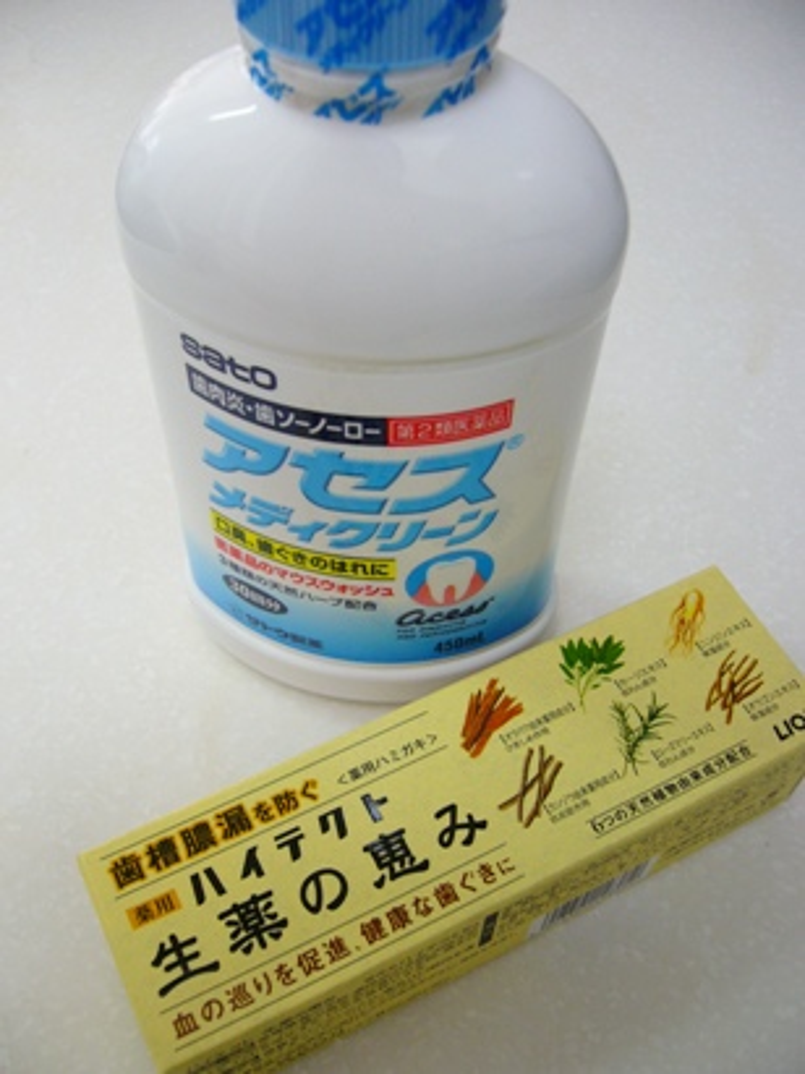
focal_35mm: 35
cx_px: 402
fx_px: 1086
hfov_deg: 40.7
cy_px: 537
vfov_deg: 52.6
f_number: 2.8
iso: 100
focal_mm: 5.8
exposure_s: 1/20
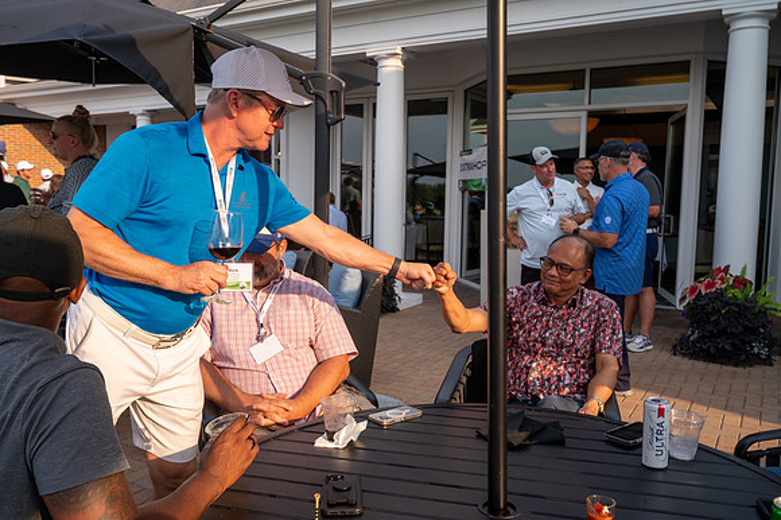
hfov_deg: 61.1
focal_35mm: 30
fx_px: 661
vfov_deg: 42.9
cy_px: 260
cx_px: 390
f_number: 6.3
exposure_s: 1/250
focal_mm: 30.5
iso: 250
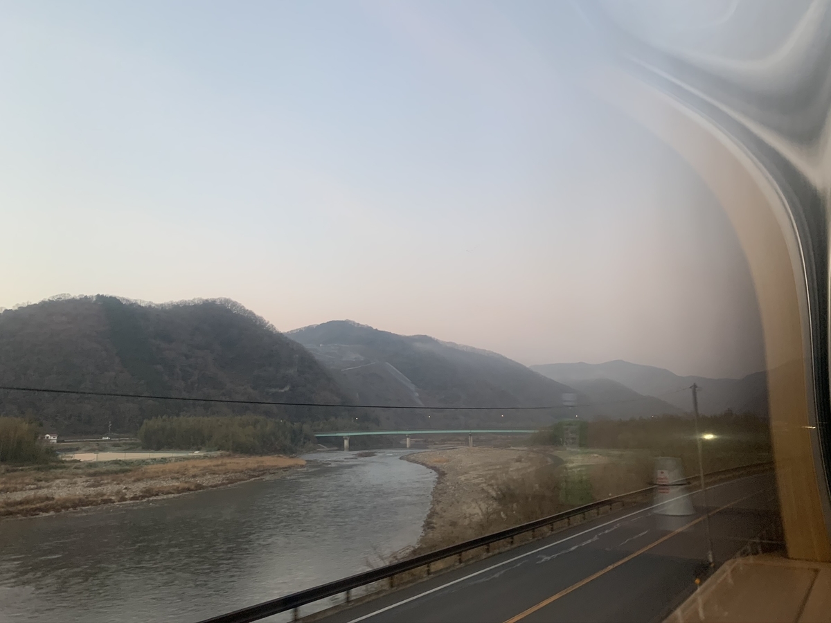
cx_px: 416
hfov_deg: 67.3
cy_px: 312
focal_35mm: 26
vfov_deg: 53.1
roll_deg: +2.8
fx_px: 624
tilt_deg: +10.5
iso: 100
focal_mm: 4.25
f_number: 1.8
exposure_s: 1/86
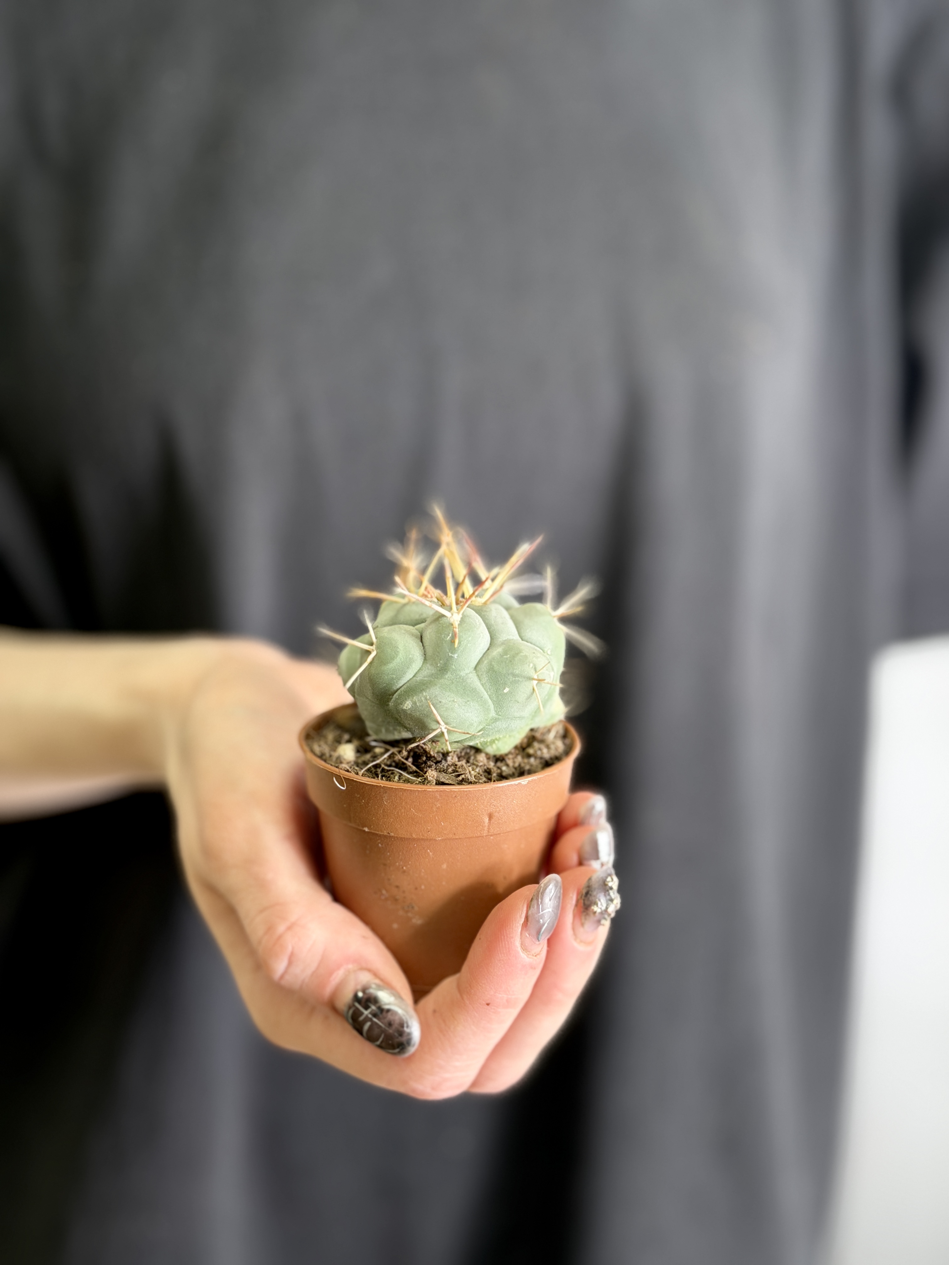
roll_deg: -2.2
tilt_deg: -14.5
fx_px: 1755
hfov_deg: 30.3
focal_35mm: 48
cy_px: 632
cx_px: 474
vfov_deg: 39.7
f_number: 1.78
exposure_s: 1/71
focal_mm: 6.76
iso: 100
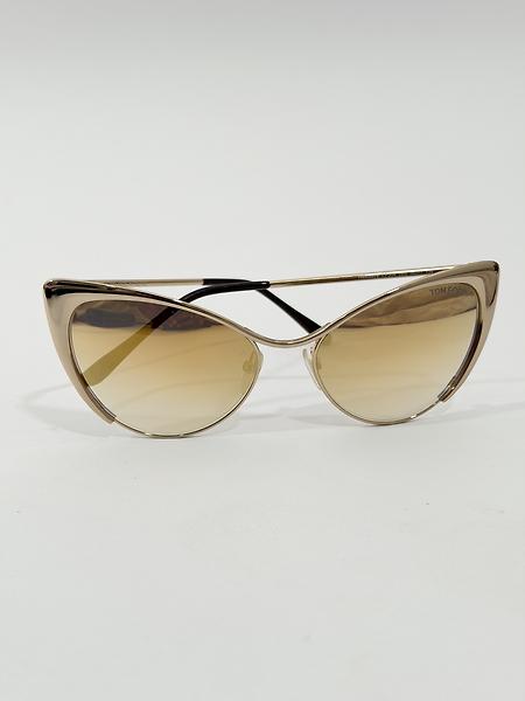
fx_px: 971
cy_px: 350
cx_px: 262
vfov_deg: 39.7
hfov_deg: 30.3
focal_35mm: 48
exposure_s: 1/50
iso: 125
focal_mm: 6.76
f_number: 1.78
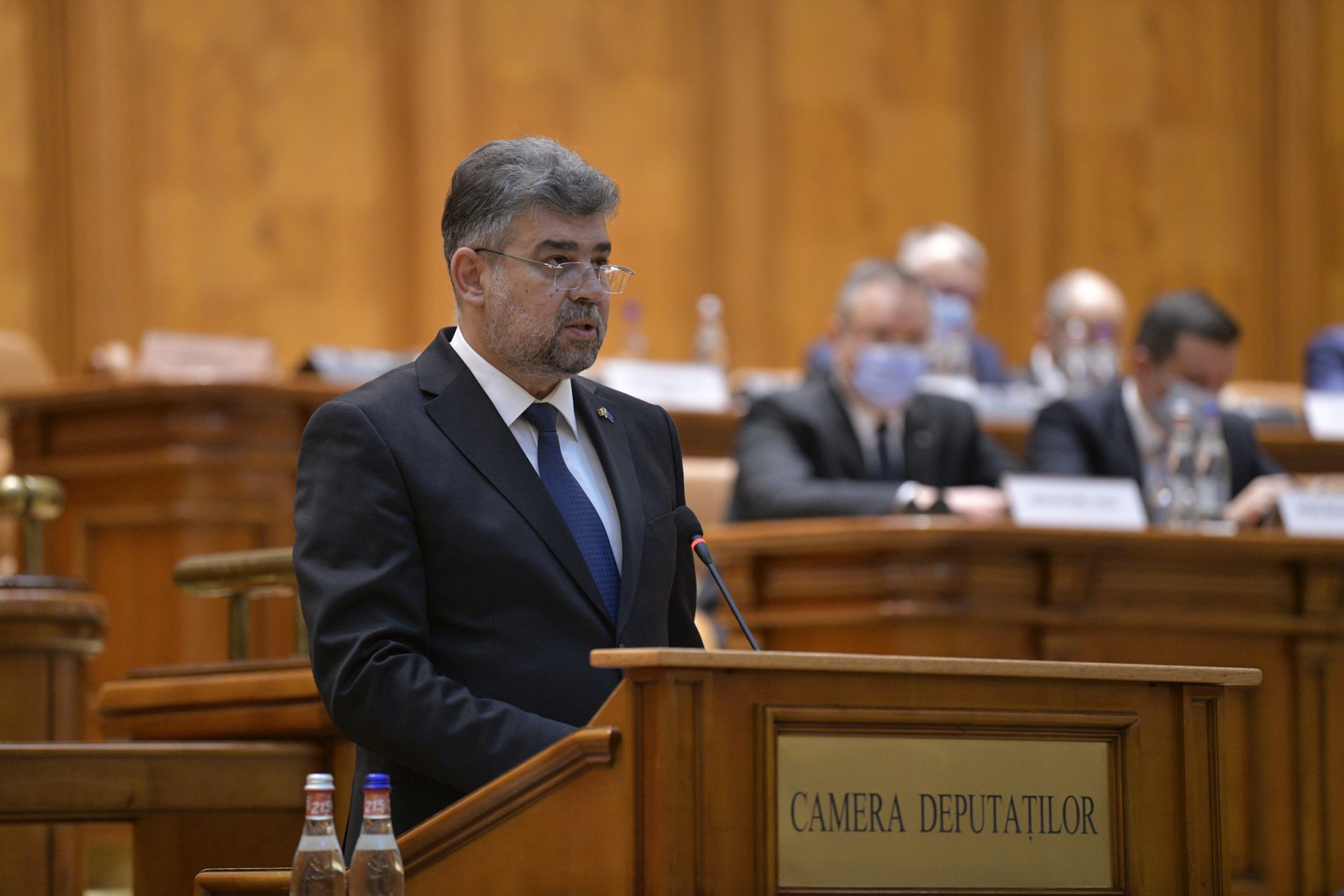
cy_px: 448
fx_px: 6906
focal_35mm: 185
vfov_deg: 7.4
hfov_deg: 11.1
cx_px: 672
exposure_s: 1/200
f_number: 3.2
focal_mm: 185
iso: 2500
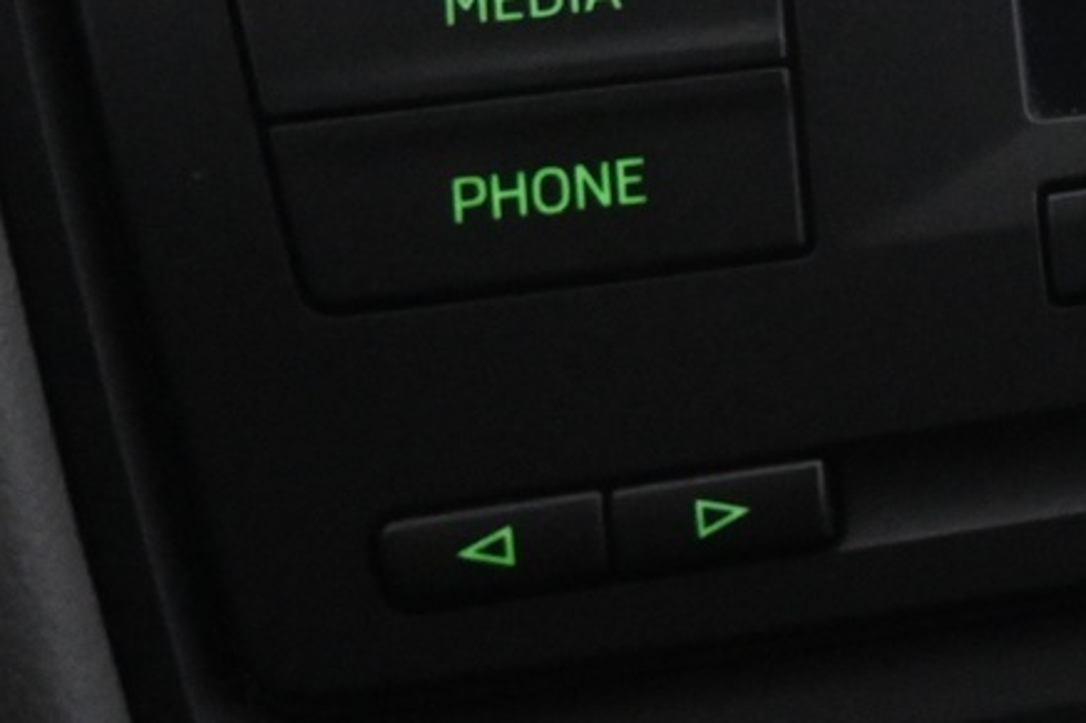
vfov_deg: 14.8
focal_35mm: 89
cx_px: 1772
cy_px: -137
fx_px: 2684
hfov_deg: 19.1
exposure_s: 1/60
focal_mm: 16
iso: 4000
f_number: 4
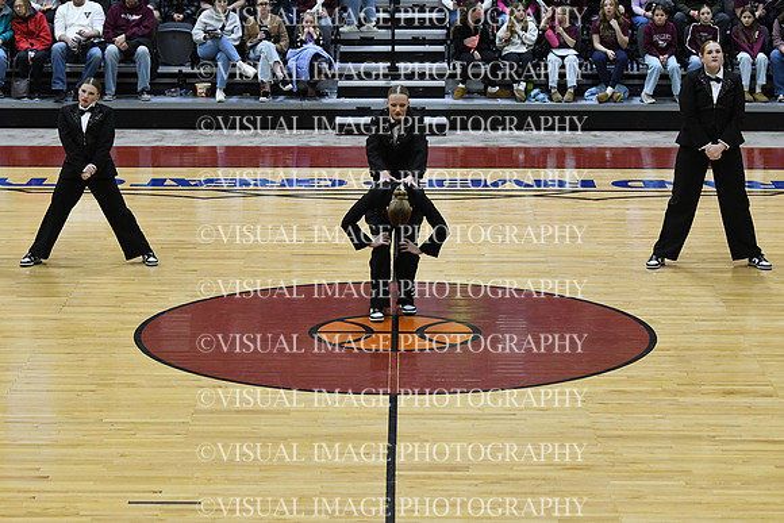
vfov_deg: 12.2
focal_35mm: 112
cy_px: 262
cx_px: 392
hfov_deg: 18.3
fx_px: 2440
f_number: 4
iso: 2500
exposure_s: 1/250
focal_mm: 75
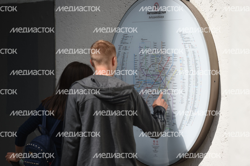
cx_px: 125
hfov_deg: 11.1
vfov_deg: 7.4
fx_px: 1284
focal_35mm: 185
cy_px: 83
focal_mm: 185
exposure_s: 1/2000
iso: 125
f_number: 3.5
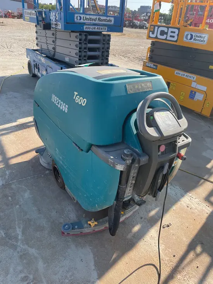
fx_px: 213
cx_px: 106
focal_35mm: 26
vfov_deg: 67.3
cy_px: 142
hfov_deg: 53.1
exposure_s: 1/1350
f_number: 1.6
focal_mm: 4.2
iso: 32
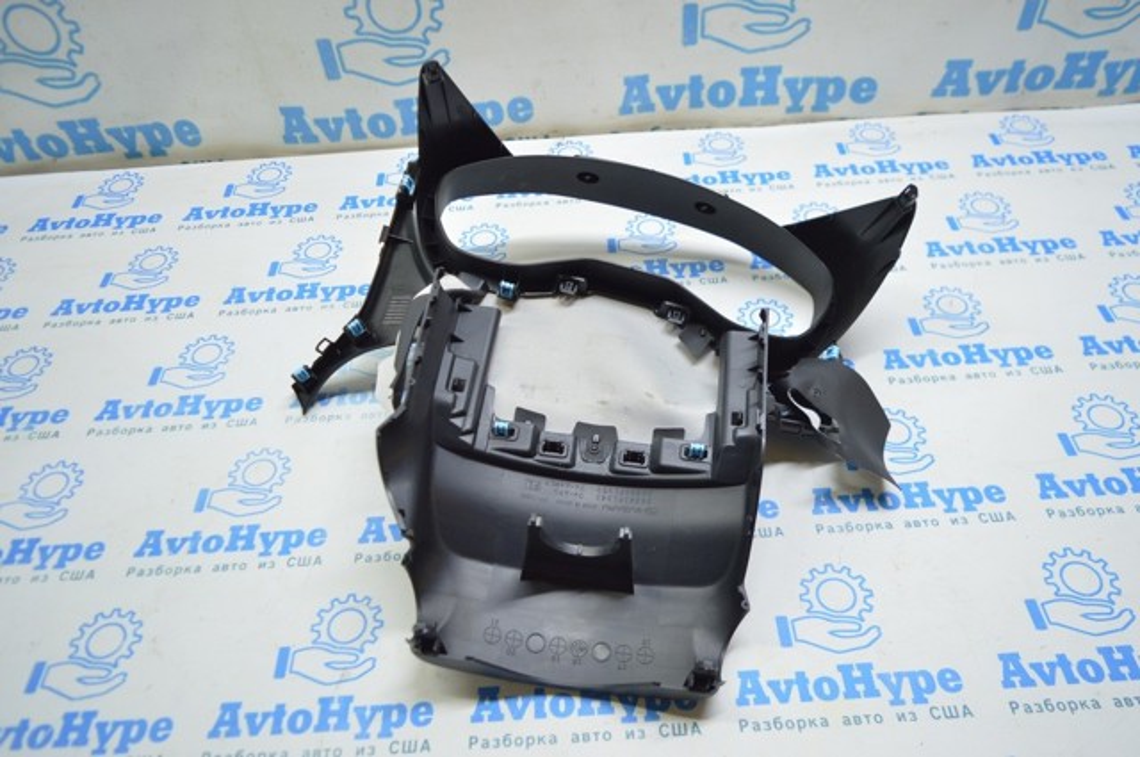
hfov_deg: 67.4
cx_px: 570
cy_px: 378
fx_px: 854
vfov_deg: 47.8
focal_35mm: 27
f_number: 3.5
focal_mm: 18
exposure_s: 1/50
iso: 400
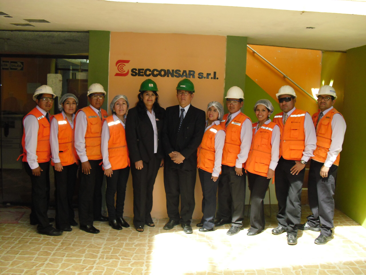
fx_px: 381
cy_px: 138
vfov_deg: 39.7
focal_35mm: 36
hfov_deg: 51.4
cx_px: 183
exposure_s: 1/100
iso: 200
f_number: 3.1
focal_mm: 6.3
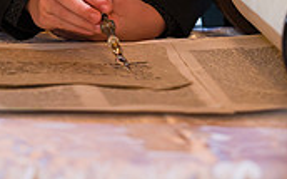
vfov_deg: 1.9
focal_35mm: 692
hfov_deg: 3.0
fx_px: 5406
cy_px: 28
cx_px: 104
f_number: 3.2
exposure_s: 1/200
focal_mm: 200
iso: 1000
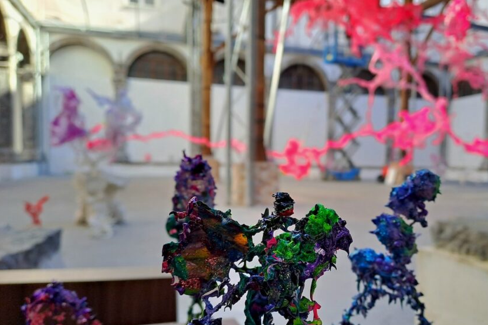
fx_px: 434
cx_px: 299
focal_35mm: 32
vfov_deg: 41.0
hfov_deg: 58.1
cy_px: 187
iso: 32
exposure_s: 1/256
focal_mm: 4.65
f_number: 1.8
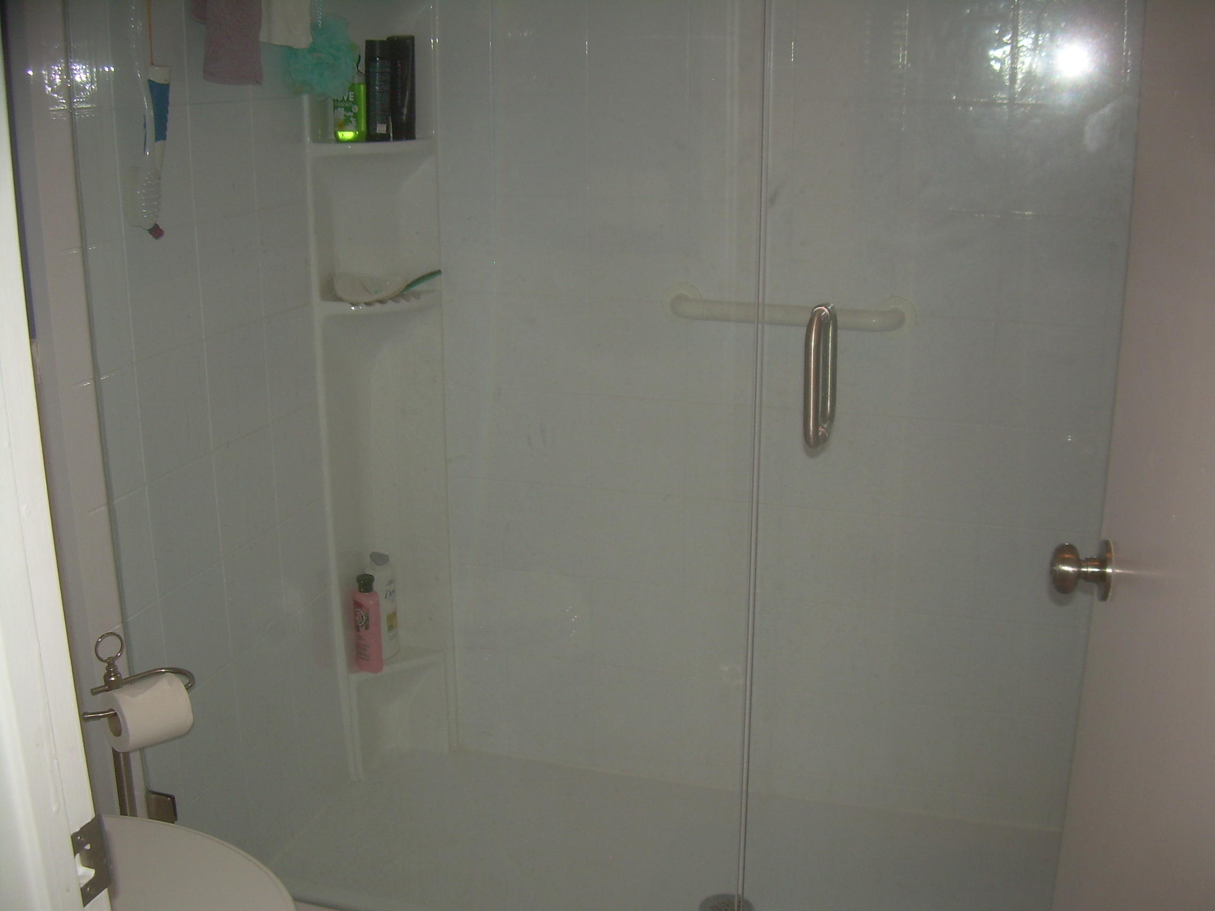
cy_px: 456
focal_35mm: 38
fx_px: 1334
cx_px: 608
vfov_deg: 37.7
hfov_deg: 49.0
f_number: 2.8
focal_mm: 6.3
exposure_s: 1/60
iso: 50
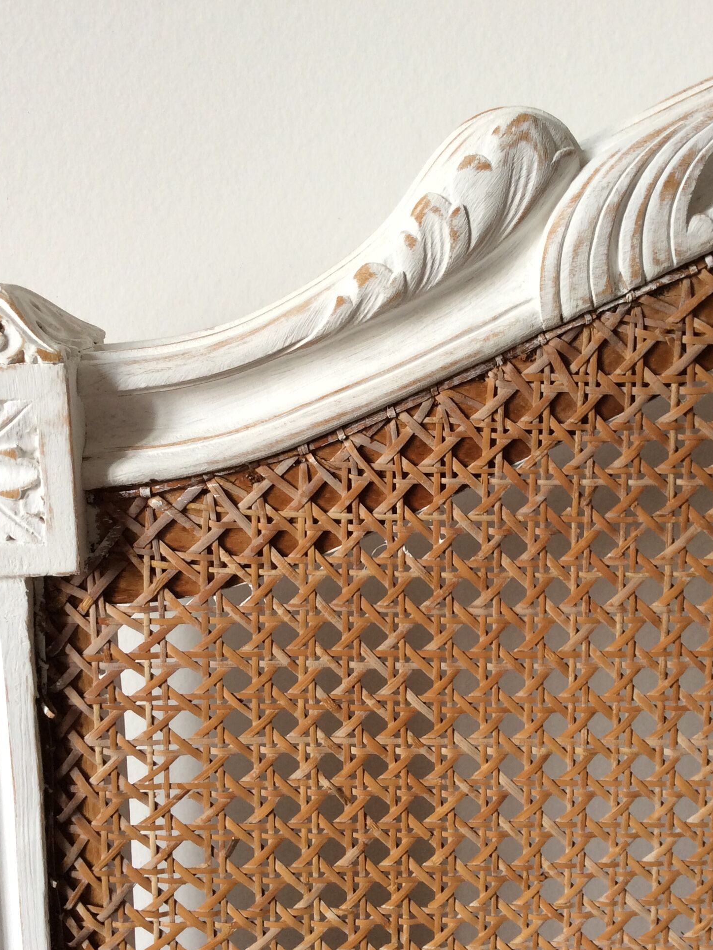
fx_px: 1181
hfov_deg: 33.6
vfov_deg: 43.8
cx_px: 397
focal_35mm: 43
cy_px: 477
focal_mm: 3.3
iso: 40
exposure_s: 1/25
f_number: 2.4
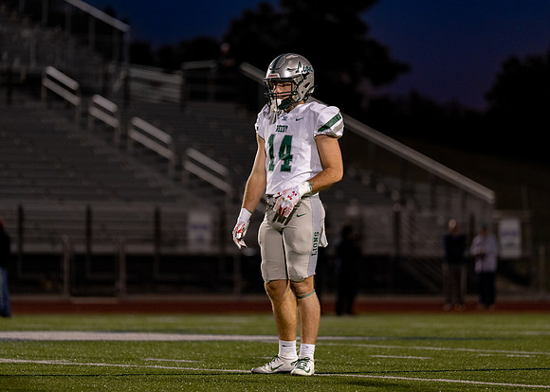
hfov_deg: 8.6
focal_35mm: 233
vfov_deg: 6.2
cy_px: 184
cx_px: 283
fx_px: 3638
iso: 2000
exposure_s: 1/1000
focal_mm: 200
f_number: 2.8
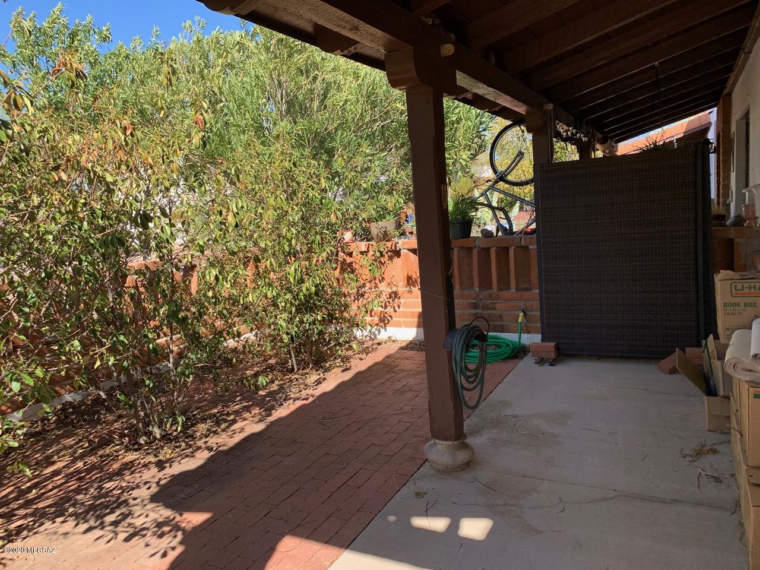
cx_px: 380
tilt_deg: -8.6
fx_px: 571
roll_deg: +4.0
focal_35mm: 26
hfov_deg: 67.3
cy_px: 285
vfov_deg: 53.1
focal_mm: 4.25
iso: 25
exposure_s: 1/561
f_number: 1.8
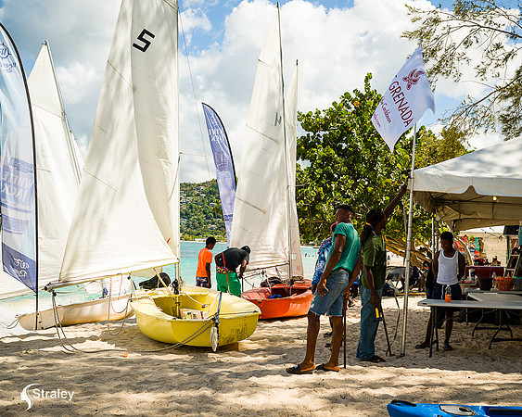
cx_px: 313
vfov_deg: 32.6
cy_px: 208
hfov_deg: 40.0
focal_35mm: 46
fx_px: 713
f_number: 6.3
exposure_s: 1/320
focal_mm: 41
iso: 100
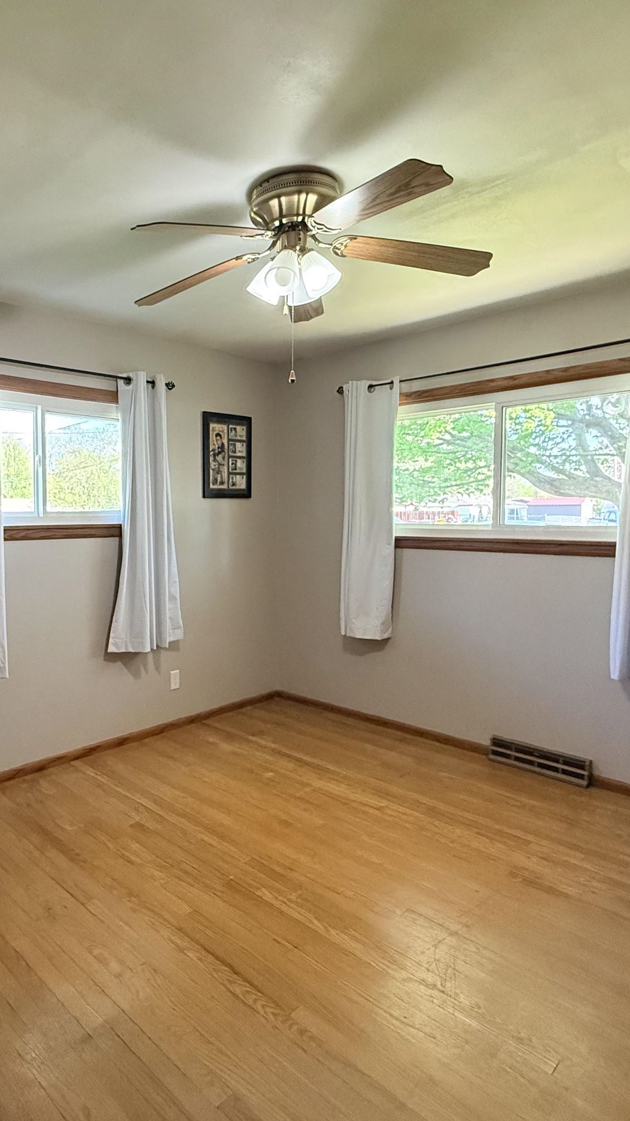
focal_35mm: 21
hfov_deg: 51.1
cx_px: 149
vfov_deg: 83.8
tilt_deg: -3.2
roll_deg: +0.1
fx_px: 624
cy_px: 547
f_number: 2.2
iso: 640
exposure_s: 1/120
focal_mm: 2.22
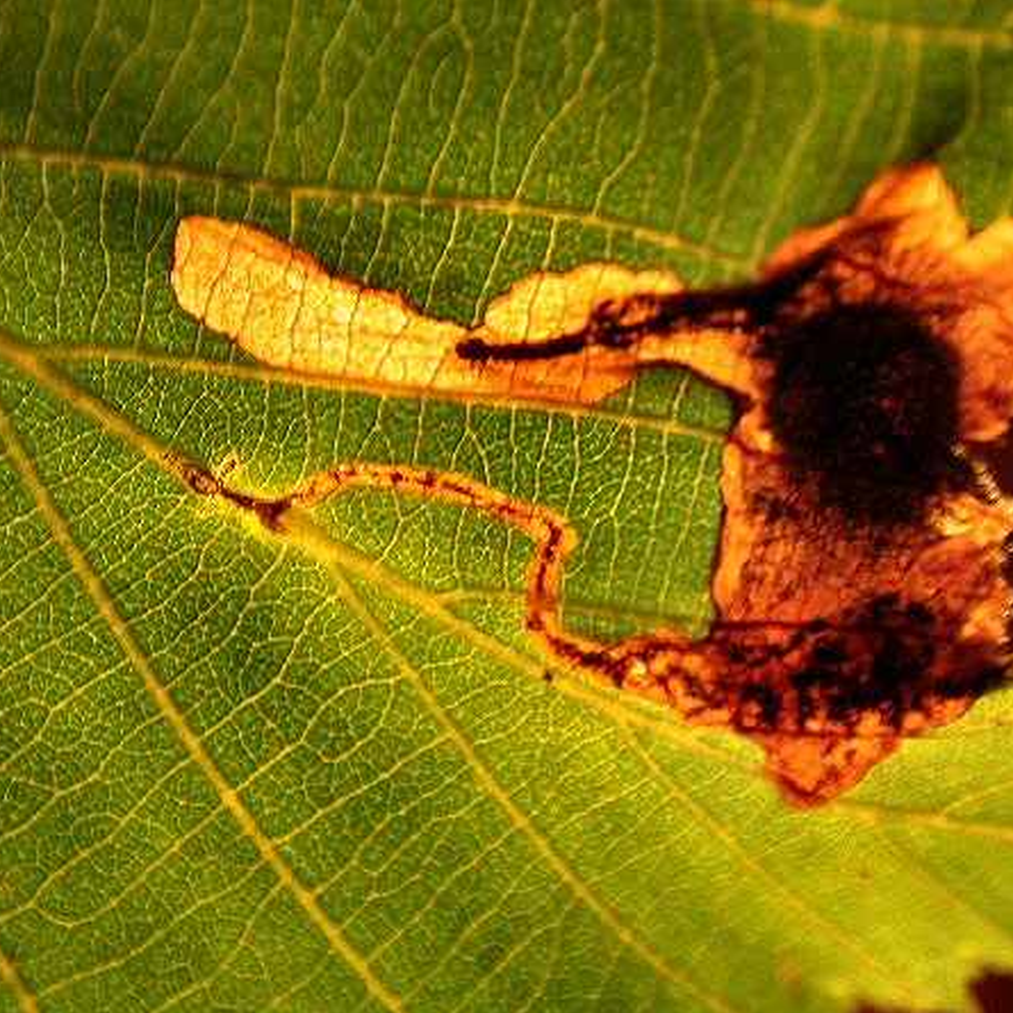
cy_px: 510
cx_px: 501
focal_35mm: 93
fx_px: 3079
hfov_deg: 18.7
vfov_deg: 18.7
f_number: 3.5
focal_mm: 16.2
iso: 100
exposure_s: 1/43.4
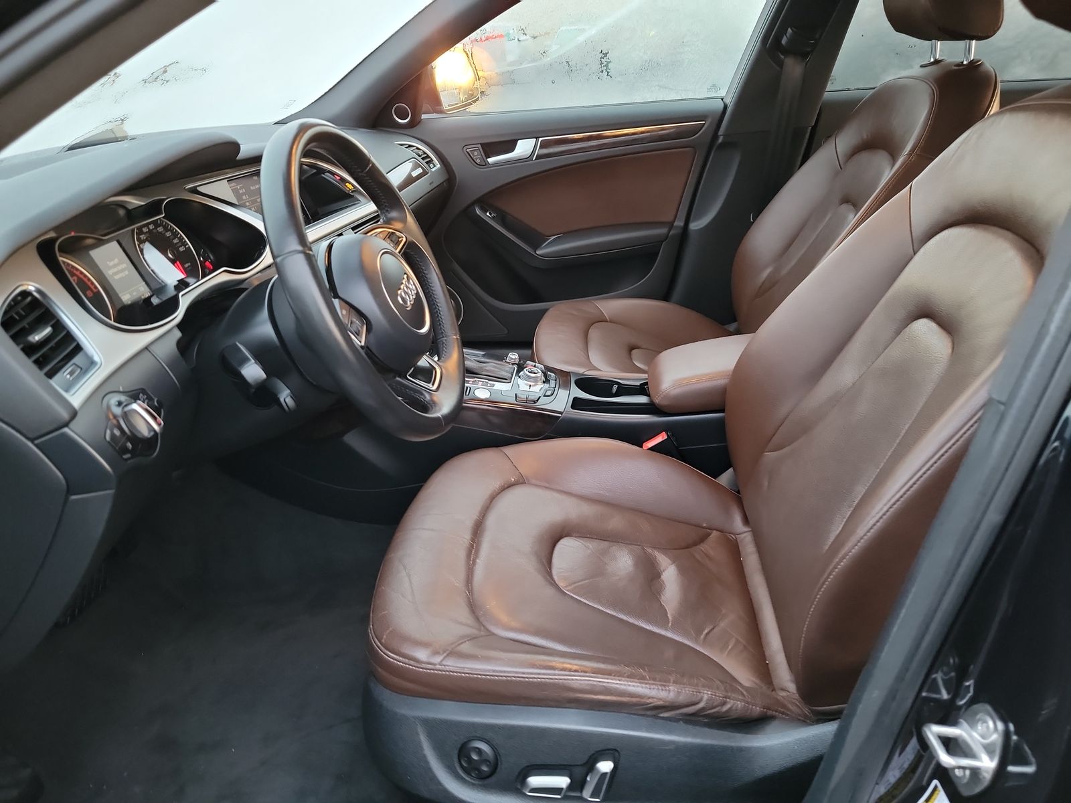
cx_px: 536
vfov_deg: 56.8
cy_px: 402
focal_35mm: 24
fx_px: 743
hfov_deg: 71.6
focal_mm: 6.7
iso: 782
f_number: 1.8
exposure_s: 1/24
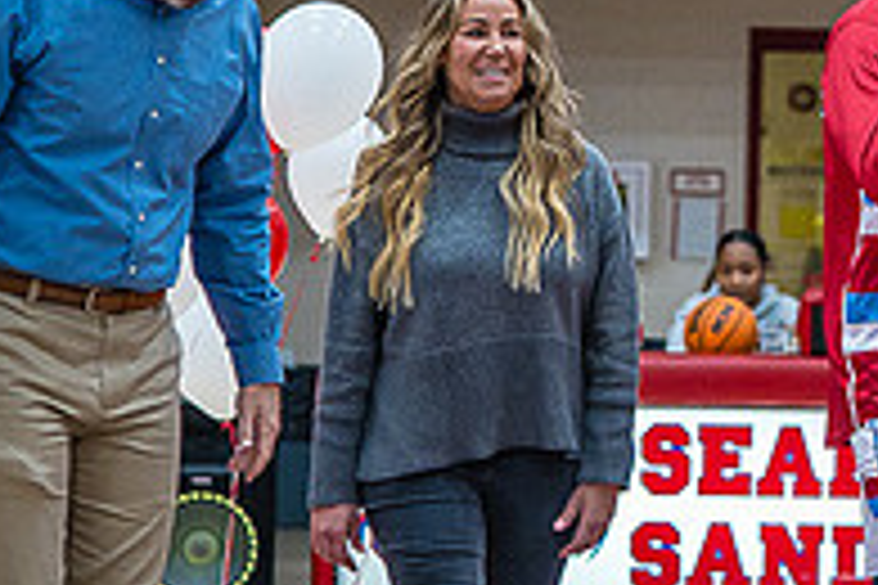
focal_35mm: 256
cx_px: 955
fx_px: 6243
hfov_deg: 8.0
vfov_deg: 5.4
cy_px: 86
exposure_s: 1/320
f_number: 4
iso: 2000
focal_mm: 86
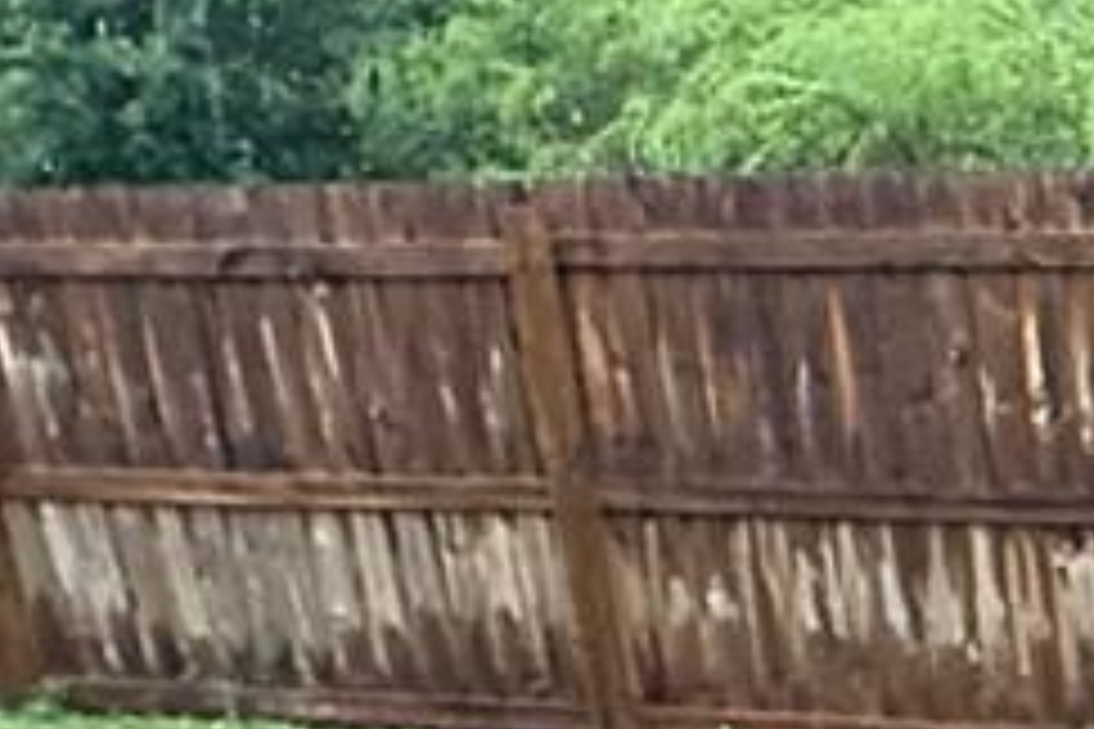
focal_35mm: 96
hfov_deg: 17.8
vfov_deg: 13.7
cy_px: 963
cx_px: 1868
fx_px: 2917
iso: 250
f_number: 2.2
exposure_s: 1/99
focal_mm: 2.22
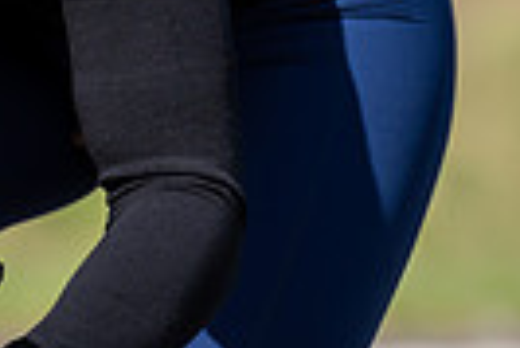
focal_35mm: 860
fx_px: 12436
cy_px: -174
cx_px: -309
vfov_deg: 1.6
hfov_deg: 2.4
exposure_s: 1/1000
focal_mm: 197
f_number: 5
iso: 125
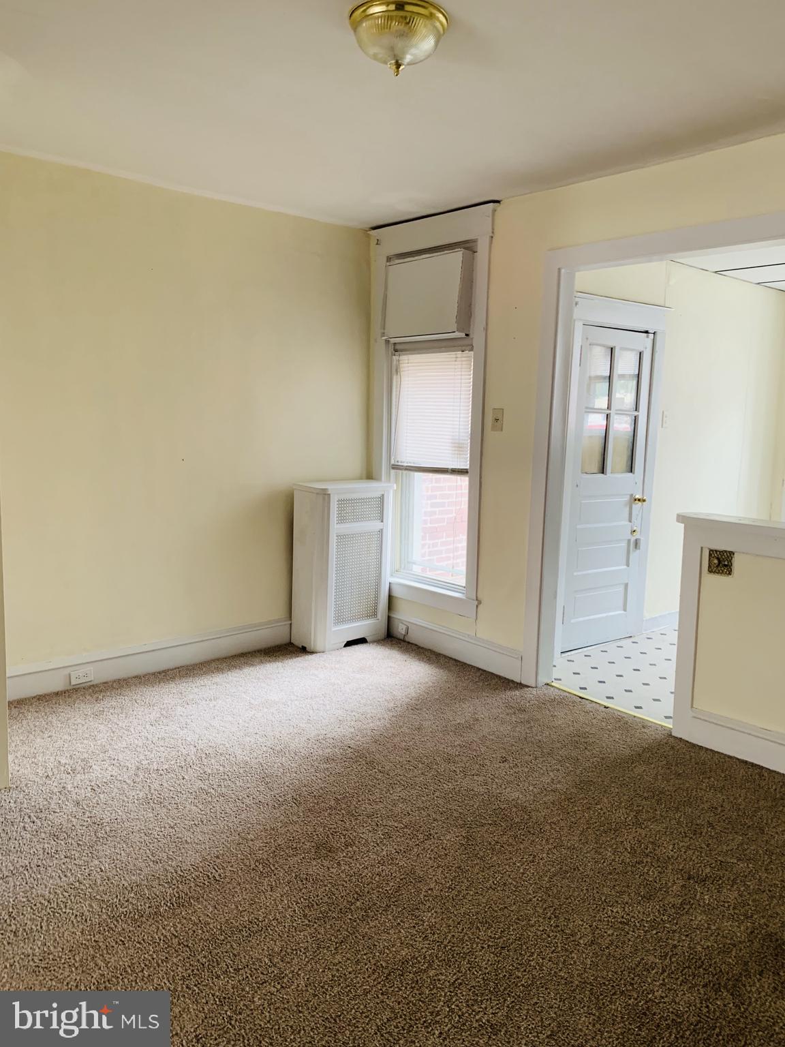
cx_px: 392
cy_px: 524
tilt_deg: -6.2
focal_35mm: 26
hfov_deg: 53.1
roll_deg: -2.1
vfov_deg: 67.3
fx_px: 786
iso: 200
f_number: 1.8
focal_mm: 4.25
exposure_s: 1/60
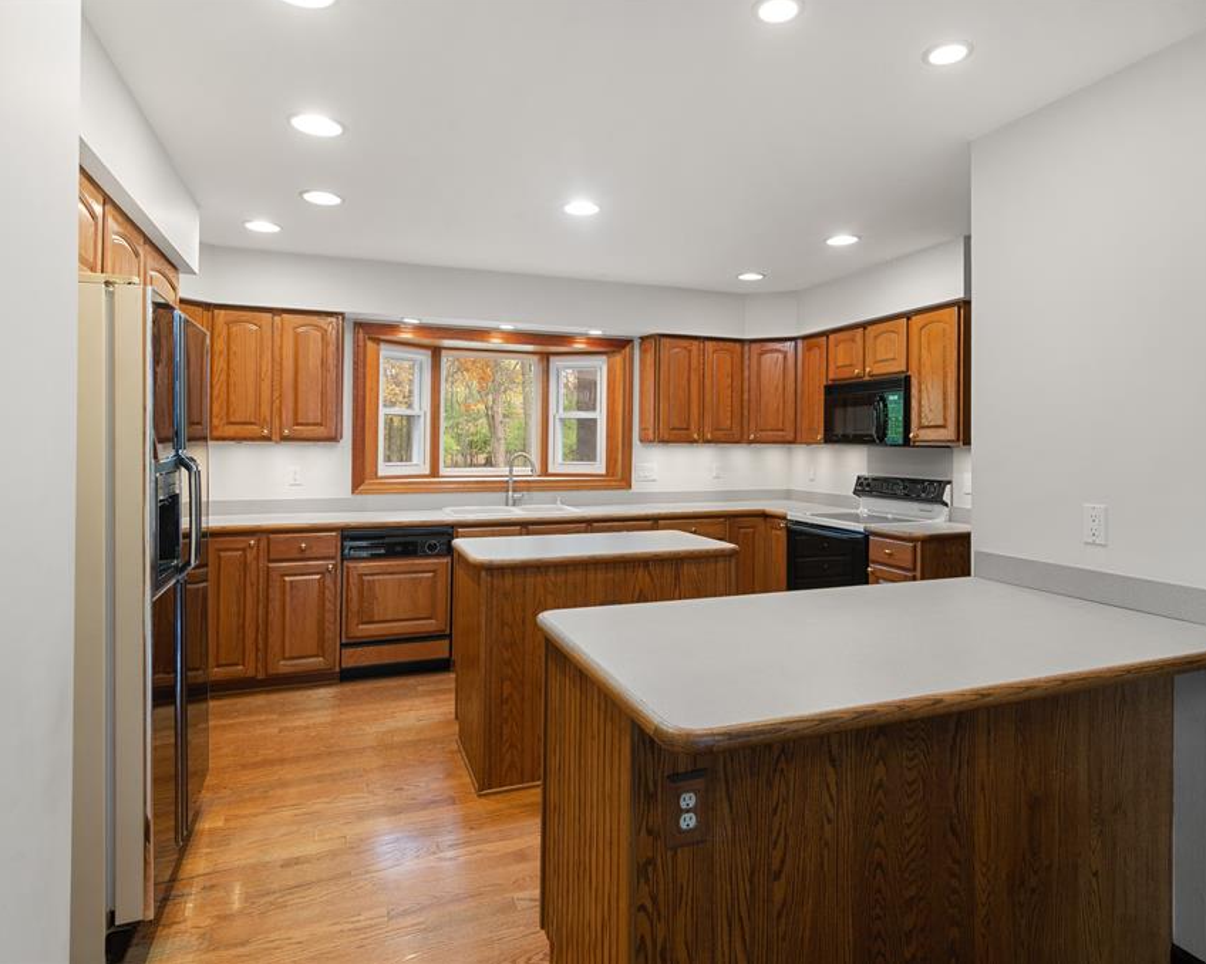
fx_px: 1213
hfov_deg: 52.8
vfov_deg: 43.3
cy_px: 480
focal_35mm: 34
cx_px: 658
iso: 320
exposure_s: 1/3
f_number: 9
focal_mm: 30
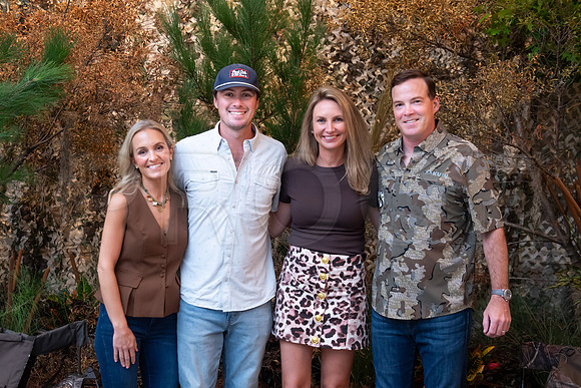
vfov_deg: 26.0
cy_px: 209
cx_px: 267
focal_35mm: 52
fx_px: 841
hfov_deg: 38.1
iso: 3200
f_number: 5
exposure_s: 1/100
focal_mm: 48
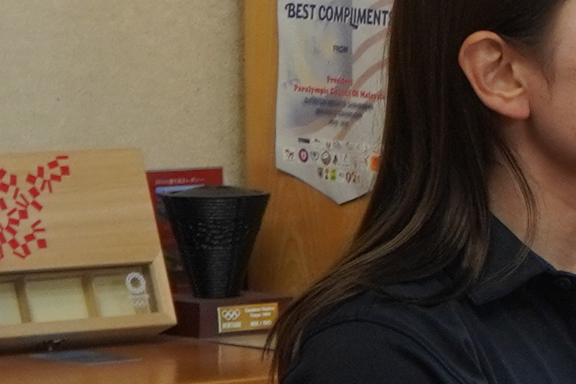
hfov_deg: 7.6
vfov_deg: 5.4
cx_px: 1395
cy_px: 216
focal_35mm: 253
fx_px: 4048
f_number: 4
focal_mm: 22
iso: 400
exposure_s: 1/160
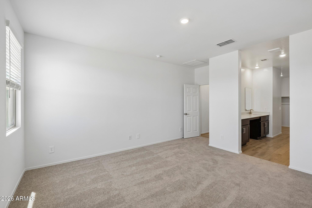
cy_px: 104
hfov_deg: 100.4
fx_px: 130
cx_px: 156
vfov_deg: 77.3
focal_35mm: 15
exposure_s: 1/30
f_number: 8
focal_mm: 10
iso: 400
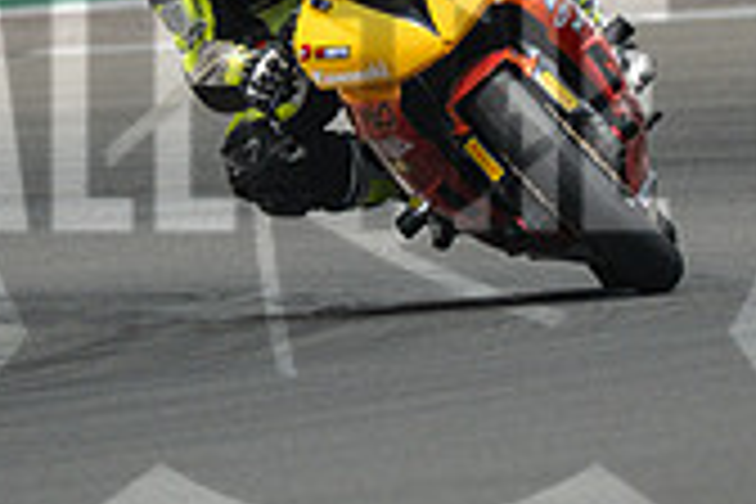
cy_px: 115
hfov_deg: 1.2
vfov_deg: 0.8
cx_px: 378
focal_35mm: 1679
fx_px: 35256
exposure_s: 1/1600
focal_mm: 323.2
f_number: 5.4
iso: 1000
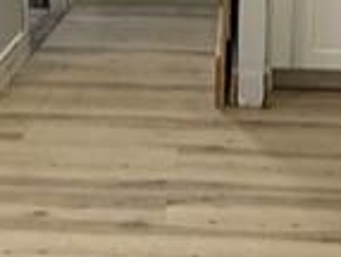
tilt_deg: -11.9
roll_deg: -1.0
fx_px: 988
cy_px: 15
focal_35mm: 100
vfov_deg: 14.7
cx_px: 148
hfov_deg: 19.6
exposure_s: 1/60
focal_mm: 2.22
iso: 200
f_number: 2.2
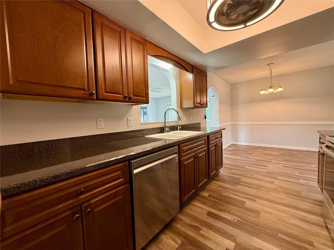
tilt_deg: -2.9
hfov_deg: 102.1
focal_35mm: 14
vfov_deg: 85.7
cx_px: 167
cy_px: 125
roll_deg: +2.0
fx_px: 135
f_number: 2.2
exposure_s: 1/60
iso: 200
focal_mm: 2.22
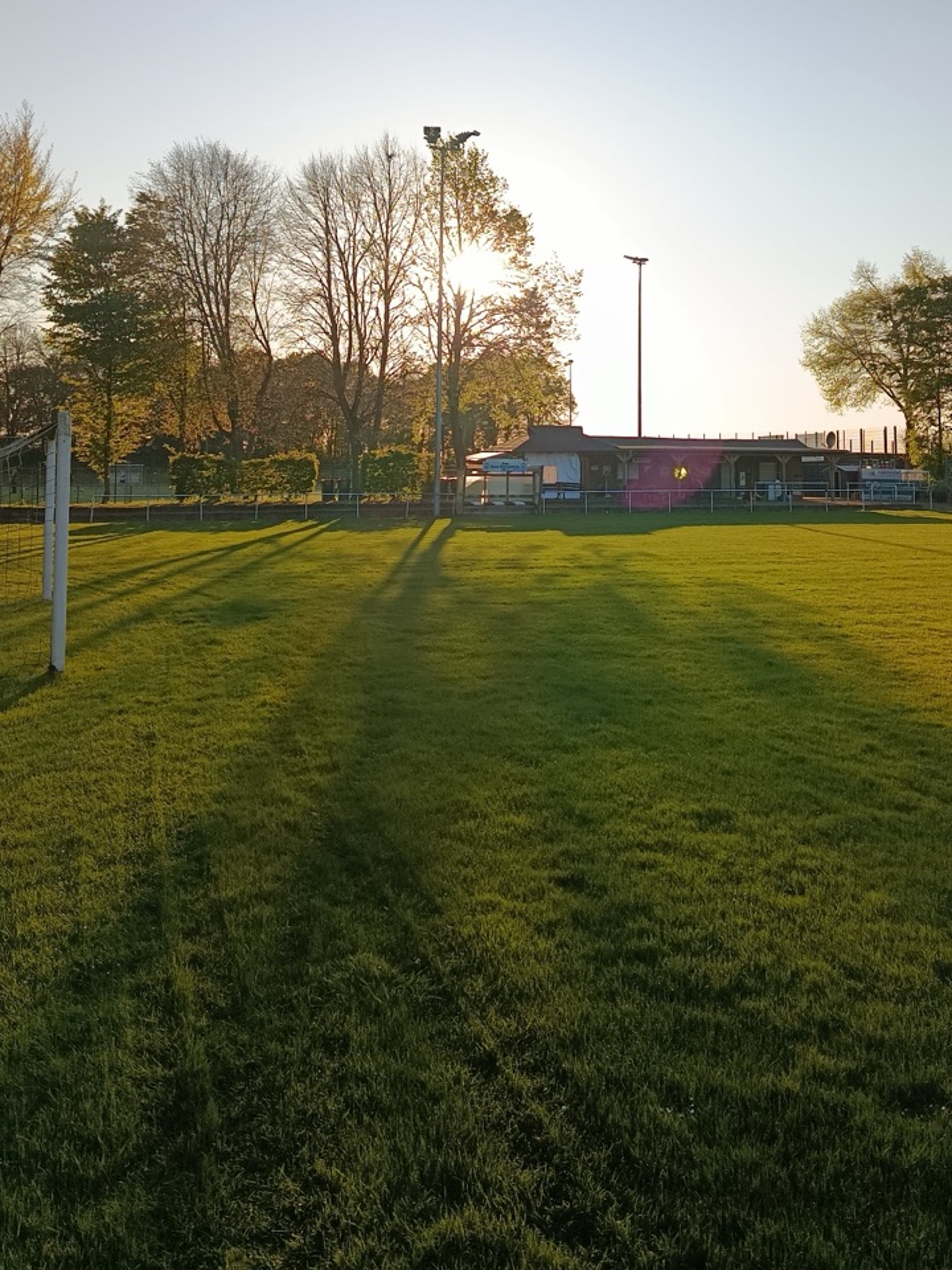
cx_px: 566
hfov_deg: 40.5
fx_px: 1283
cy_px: 376
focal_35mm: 35
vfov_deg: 51.2
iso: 51
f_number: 1.7
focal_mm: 5.24
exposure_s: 1/522
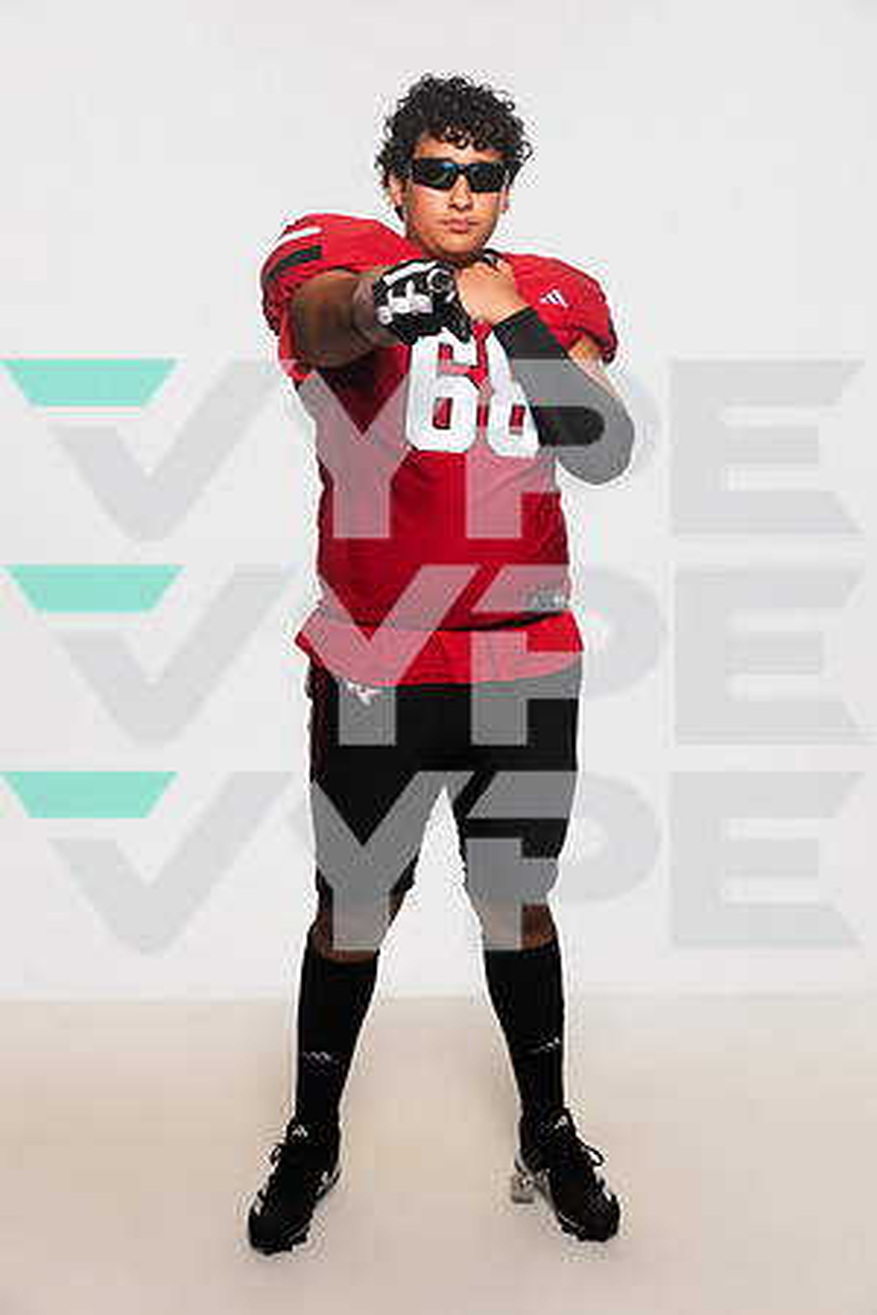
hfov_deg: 27.0
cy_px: 658
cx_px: 438
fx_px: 1827
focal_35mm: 50
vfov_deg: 39.6
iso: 500
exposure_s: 1/200
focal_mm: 50
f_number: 6.3
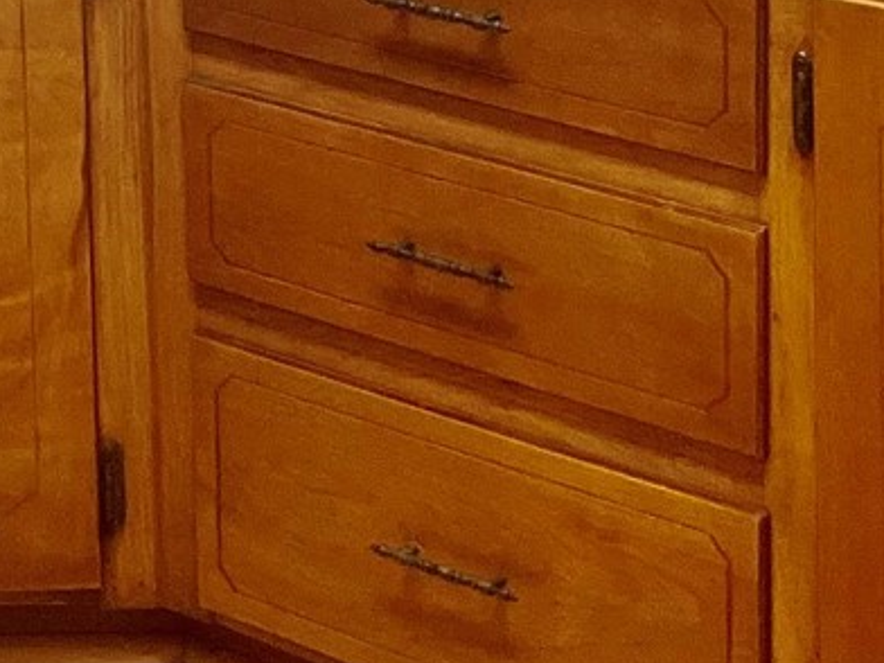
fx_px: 3473
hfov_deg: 13.9
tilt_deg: -5.3
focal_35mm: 136
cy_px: -697
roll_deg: +2.0
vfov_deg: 10.0
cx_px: -262
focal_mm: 5.7
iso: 80
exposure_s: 1/60
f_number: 1.5
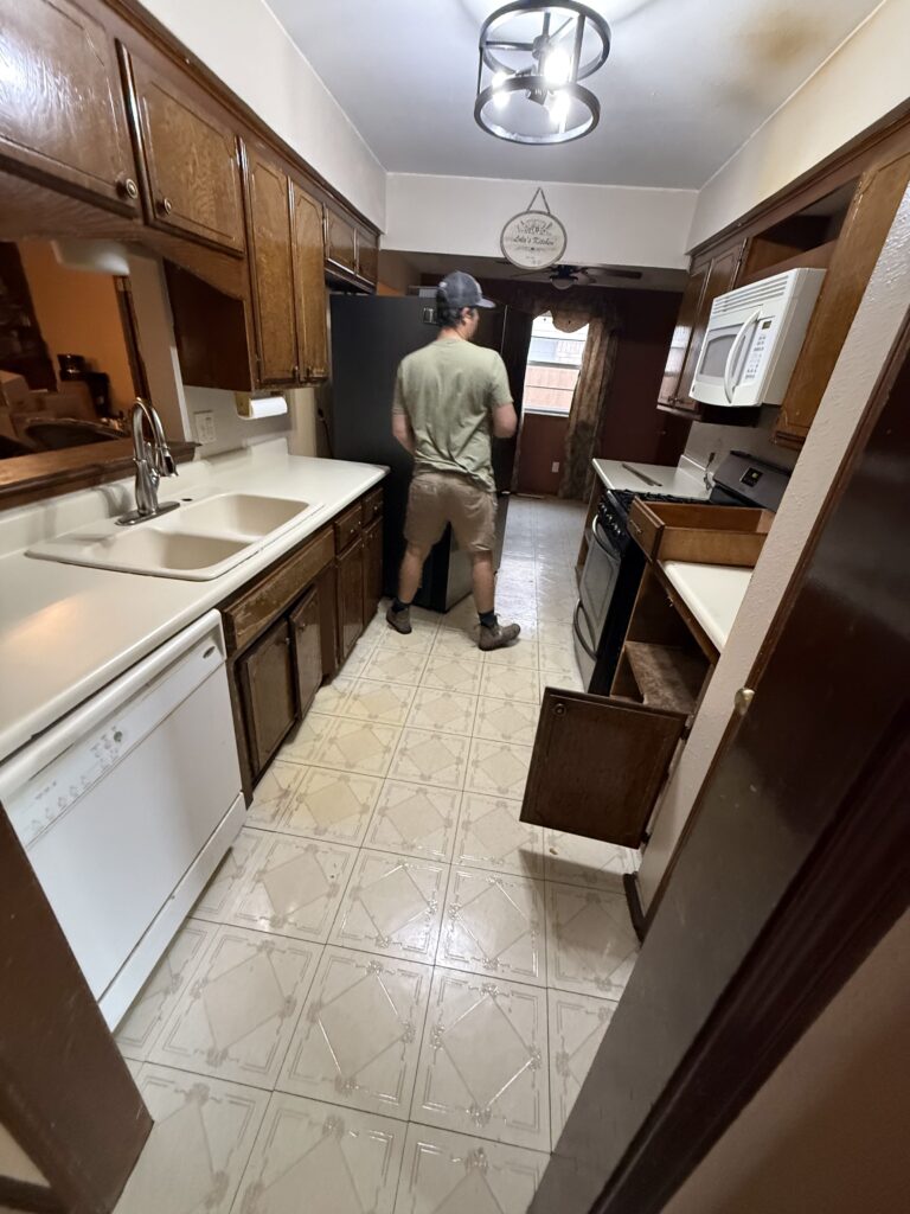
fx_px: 491
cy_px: 607
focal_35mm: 14
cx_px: 455
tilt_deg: -26.4
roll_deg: -4.6
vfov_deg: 102.1
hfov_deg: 85.7
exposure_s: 1/60
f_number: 2.2
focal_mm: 2.22
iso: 640
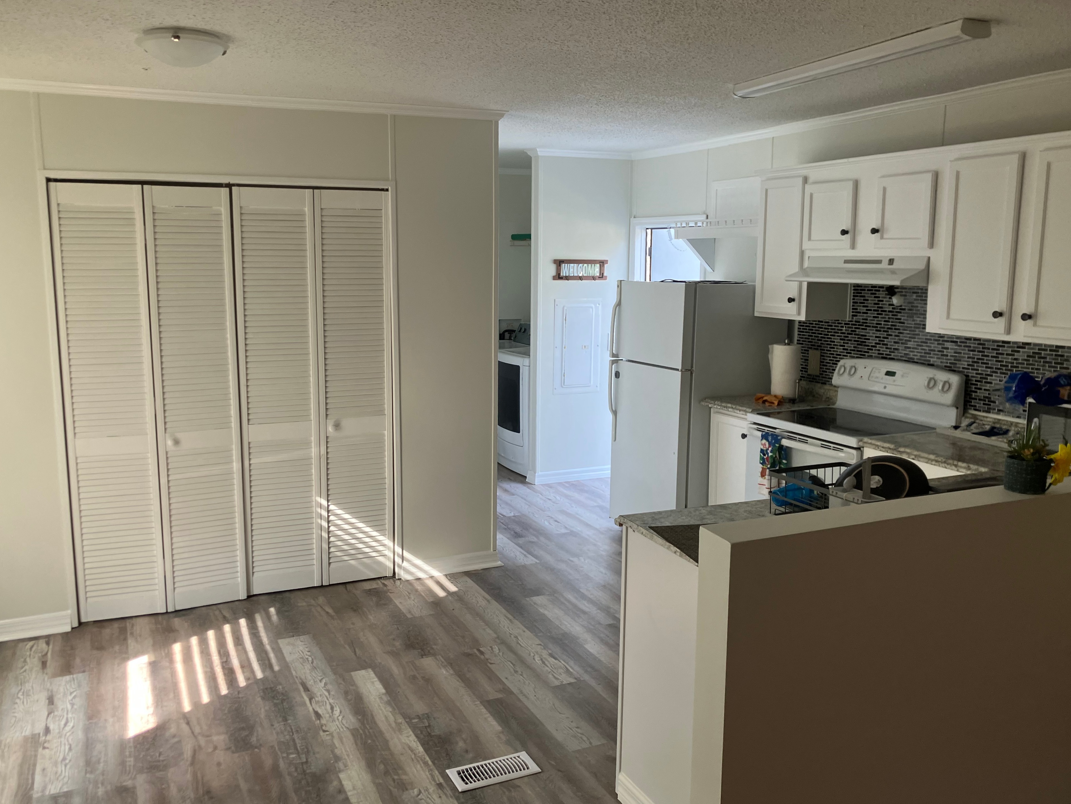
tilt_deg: -7.7
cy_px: 402
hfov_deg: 63.4
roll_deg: -3.4
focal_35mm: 28
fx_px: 866
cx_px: 536
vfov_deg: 49.7
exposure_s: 1/120
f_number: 1.8
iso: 64
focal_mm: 3.99
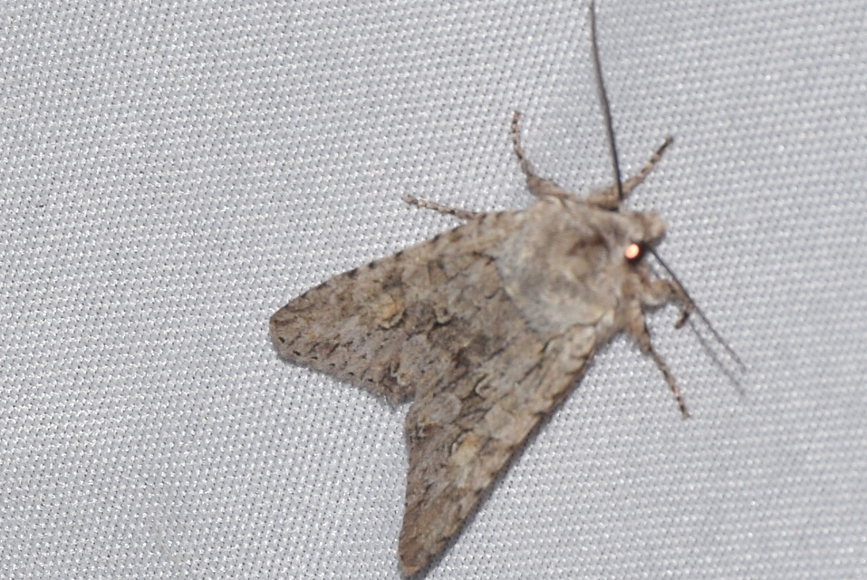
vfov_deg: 6.6
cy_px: 290
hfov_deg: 9.8
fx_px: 5062
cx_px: 434
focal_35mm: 210
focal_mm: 140
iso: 100
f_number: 13
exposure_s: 1/160
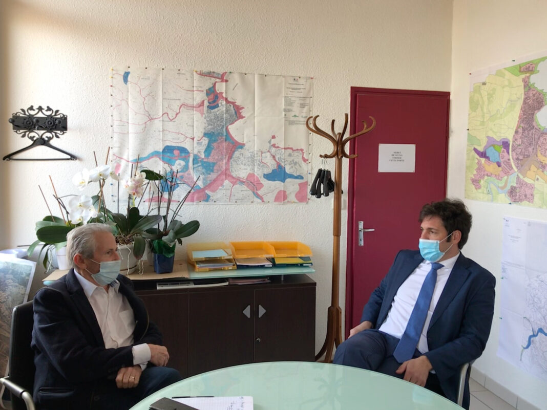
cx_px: 274
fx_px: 442
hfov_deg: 63.4
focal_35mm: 28
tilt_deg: -3.1
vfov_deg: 49.7
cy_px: 205
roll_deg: -0.7
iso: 32
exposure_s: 1/50
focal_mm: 3.99
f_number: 1.8
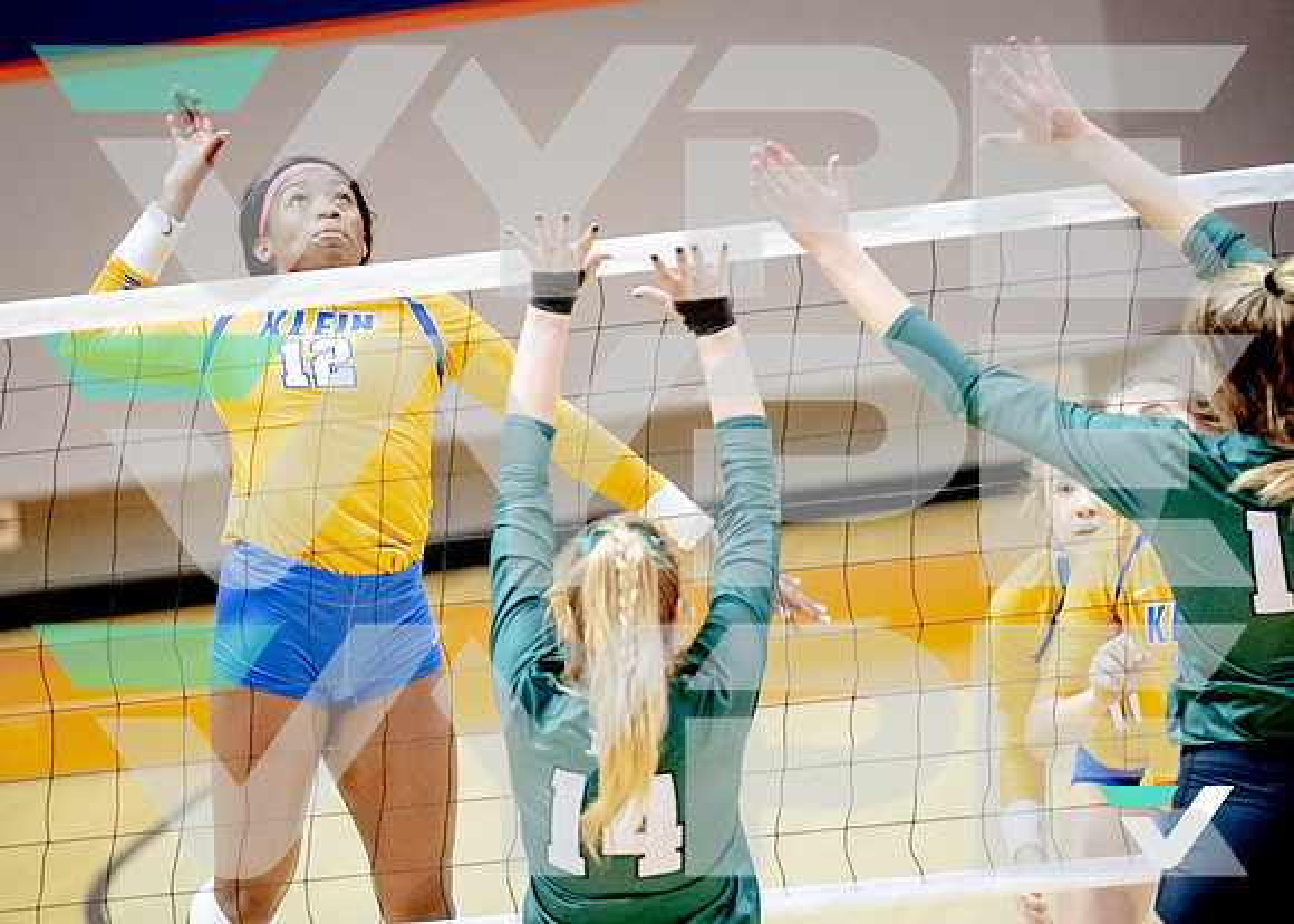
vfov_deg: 3.4
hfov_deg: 4.8
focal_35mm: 422
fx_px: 15521
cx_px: 437
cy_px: 468
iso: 4000
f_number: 2.8
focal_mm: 200
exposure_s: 1/1500
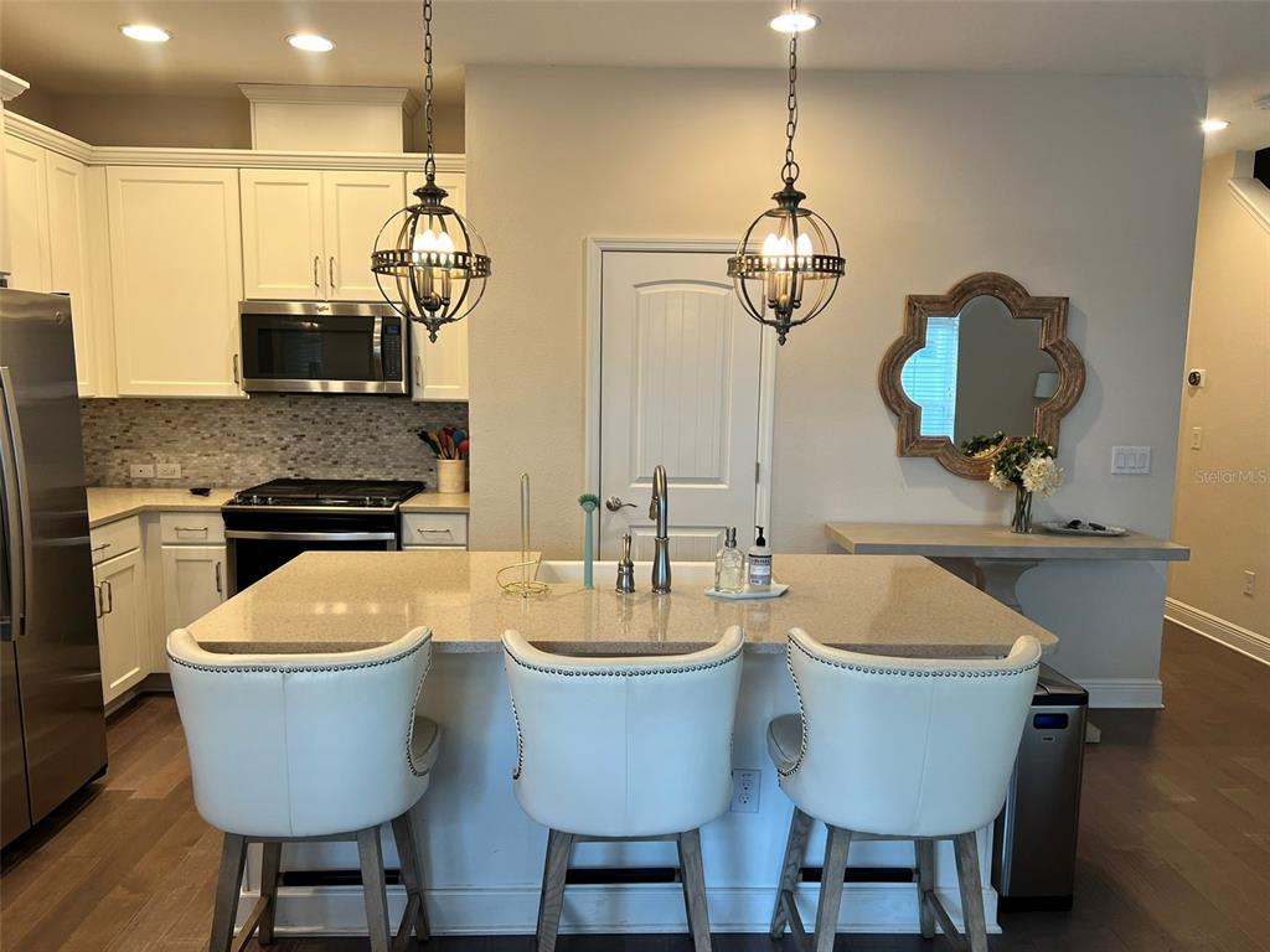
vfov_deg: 53.1
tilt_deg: -7.4
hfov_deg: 67.3
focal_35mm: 26
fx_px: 954
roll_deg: -0.9
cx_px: 635
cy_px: 476
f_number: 1.5
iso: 80
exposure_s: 1/60
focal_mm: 5.7
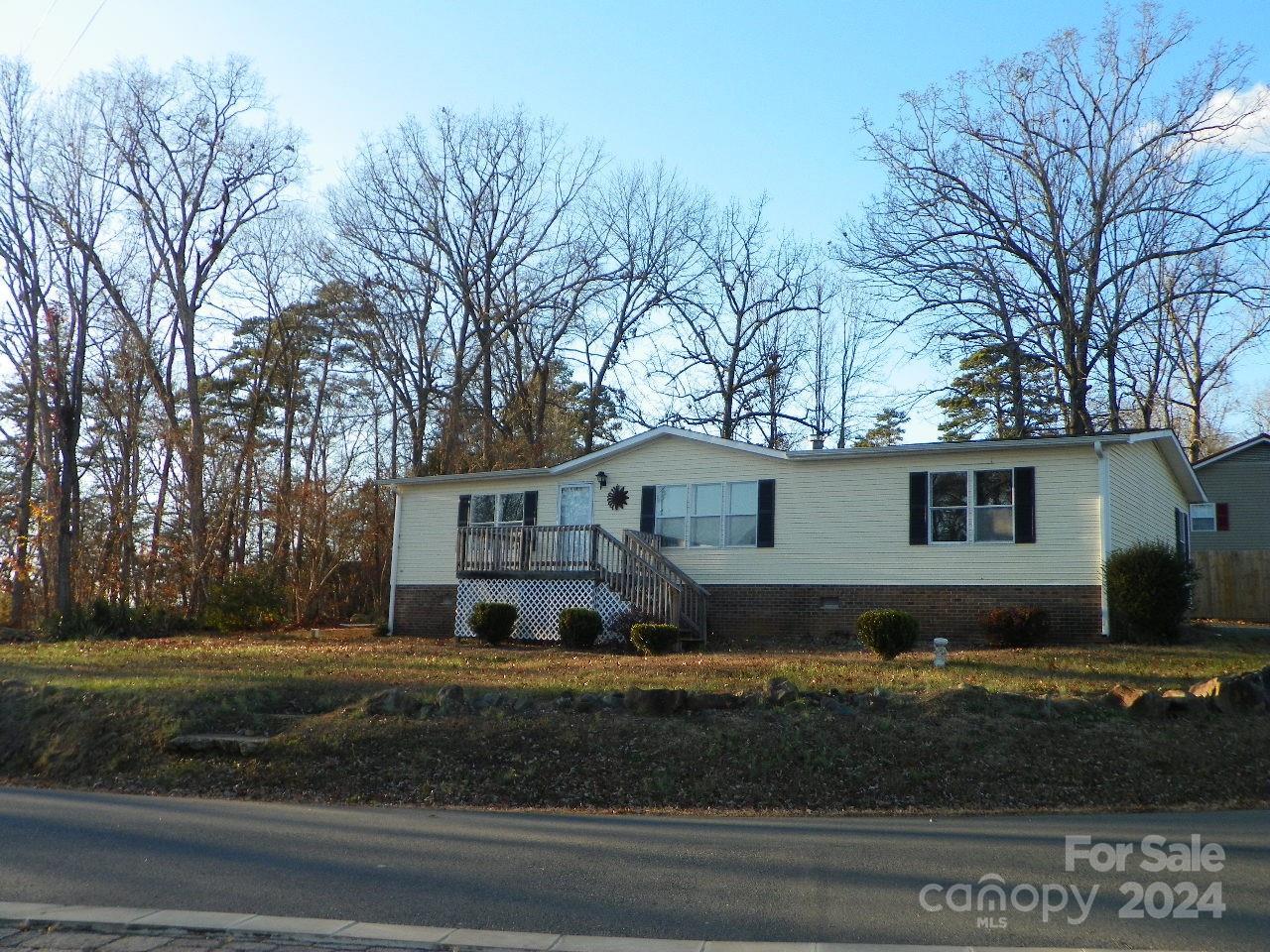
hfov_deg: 54.0
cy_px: 476
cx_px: 635
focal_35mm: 34
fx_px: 1247
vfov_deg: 41.8
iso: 64
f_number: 3.2
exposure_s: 1/250
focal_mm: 6.1
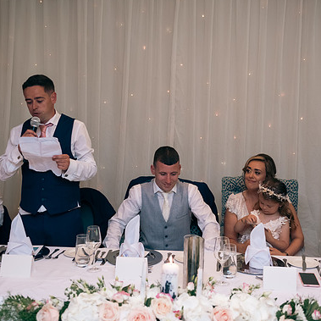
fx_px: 546
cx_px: 168
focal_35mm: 52
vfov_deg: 32.8
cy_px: 159
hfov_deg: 32.8
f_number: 3.5
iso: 640
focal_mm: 40
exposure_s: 1/160
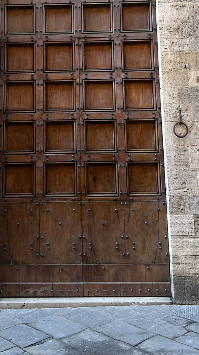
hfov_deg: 23.0
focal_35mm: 52
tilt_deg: +10.9
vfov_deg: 37.8
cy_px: 53
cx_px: 71
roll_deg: +0.9
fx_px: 488
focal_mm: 5.7
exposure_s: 1/121
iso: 80
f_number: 1.5
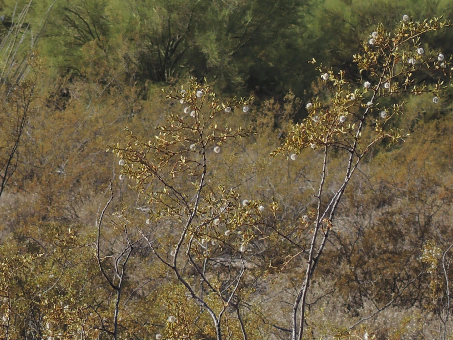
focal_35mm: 331
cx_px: 205
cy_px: -92
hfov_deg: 6.0
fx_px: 4332
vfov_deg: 4.5
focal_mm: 25.5
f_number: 7.1
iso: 90
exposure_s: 1/125
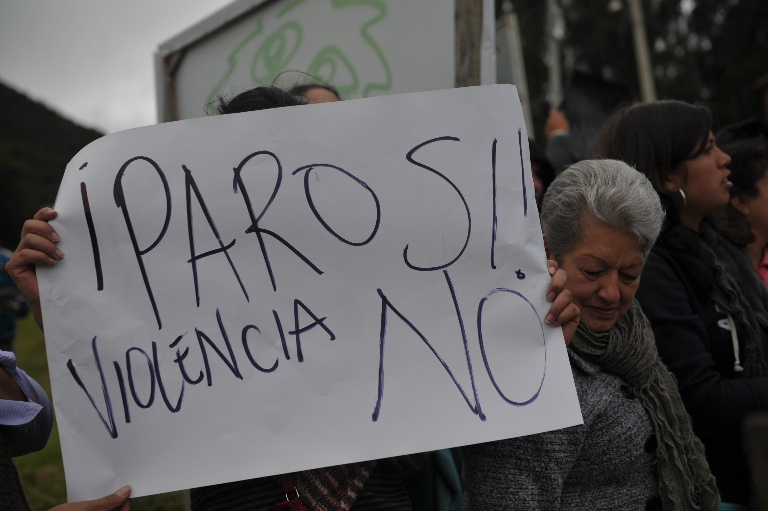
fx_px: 1066
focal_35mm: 50
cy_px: 256
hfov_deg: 39.6
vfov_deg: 27.0
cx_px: 384
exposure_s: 1/4000
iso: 200
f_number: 3.5
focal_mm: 50
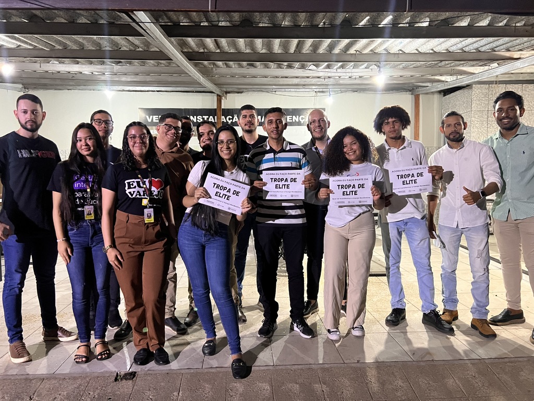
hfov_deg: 67.3
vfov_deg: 53.1
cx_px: 267
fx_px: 401
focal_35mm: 26
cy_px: 200
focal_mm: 5.7
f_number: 1.5
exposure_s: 1/40
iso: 640
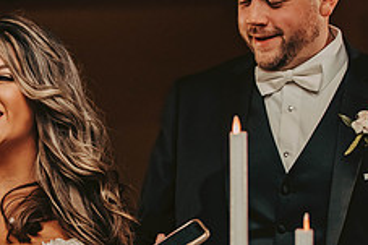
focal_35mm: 179
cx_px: 3
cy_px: 181
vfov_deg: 7.7
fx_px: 1828
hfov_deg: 11.4
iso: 1600
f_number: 3.2
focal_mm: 70
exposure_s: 1/200
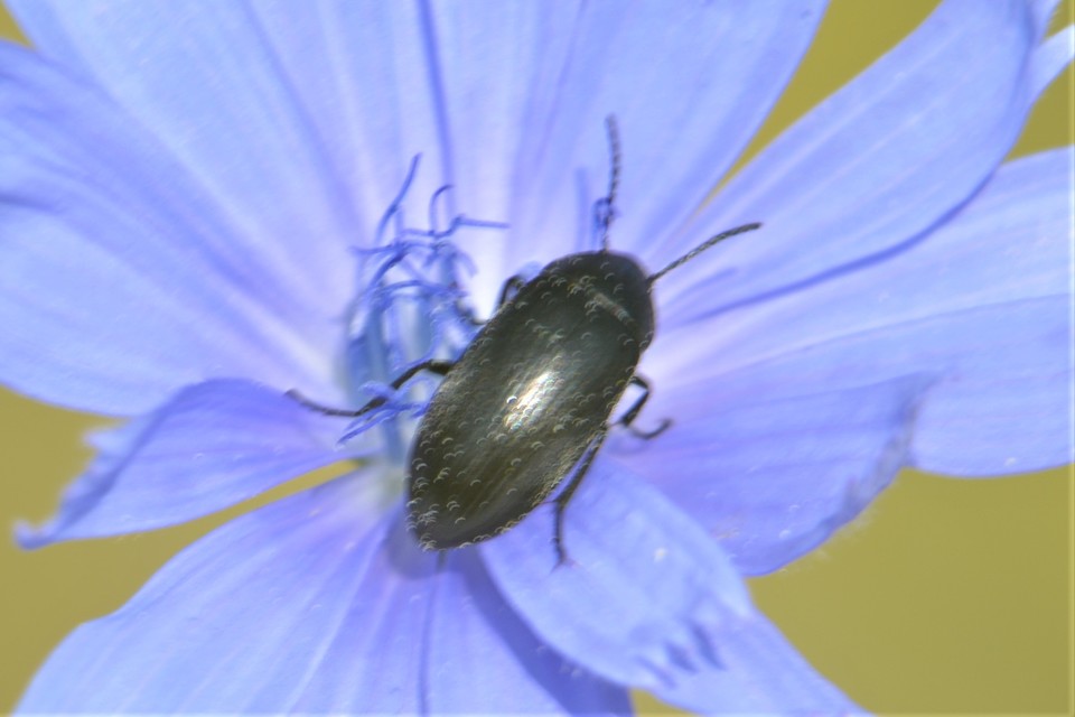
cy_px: 358
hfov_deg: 7.4
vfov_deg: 5.0
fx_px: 8286
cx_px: 538
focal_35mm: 278
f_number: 8
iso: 110
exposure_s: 1/125
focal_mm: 185
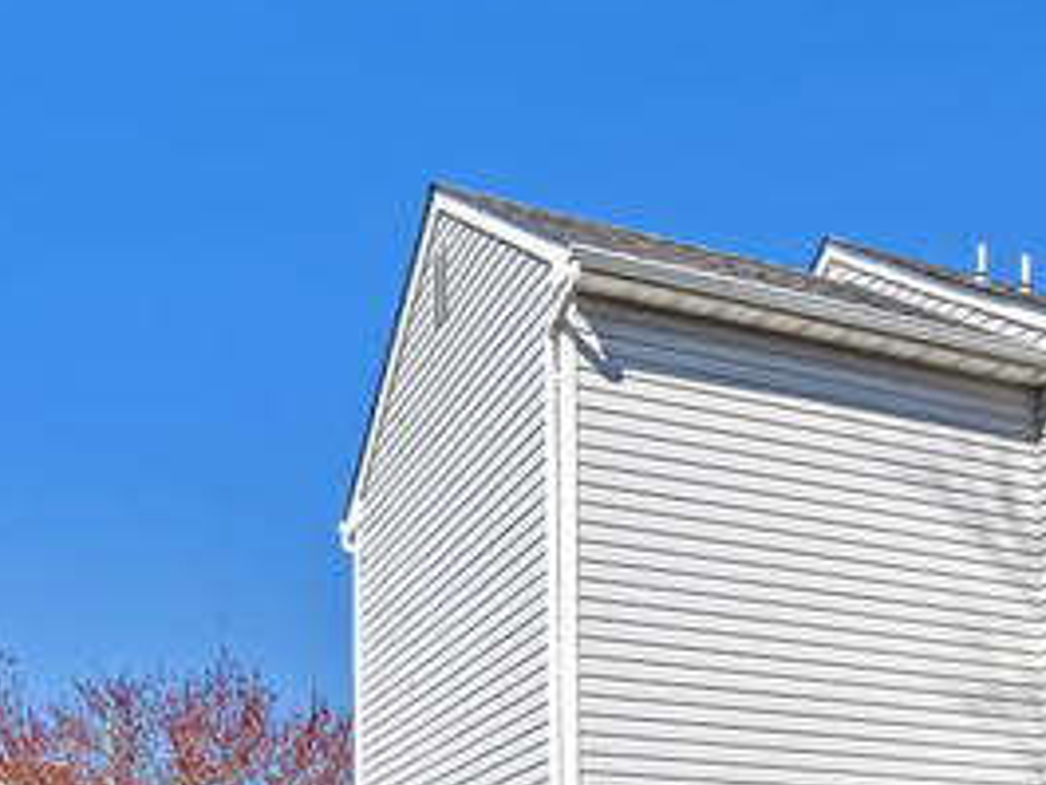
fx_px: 1753
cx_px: 1196
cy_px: 1012
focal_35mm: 58
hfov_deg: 29.4
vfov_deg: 22.6
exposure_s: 1/50
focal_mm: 16
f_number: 16
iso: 200
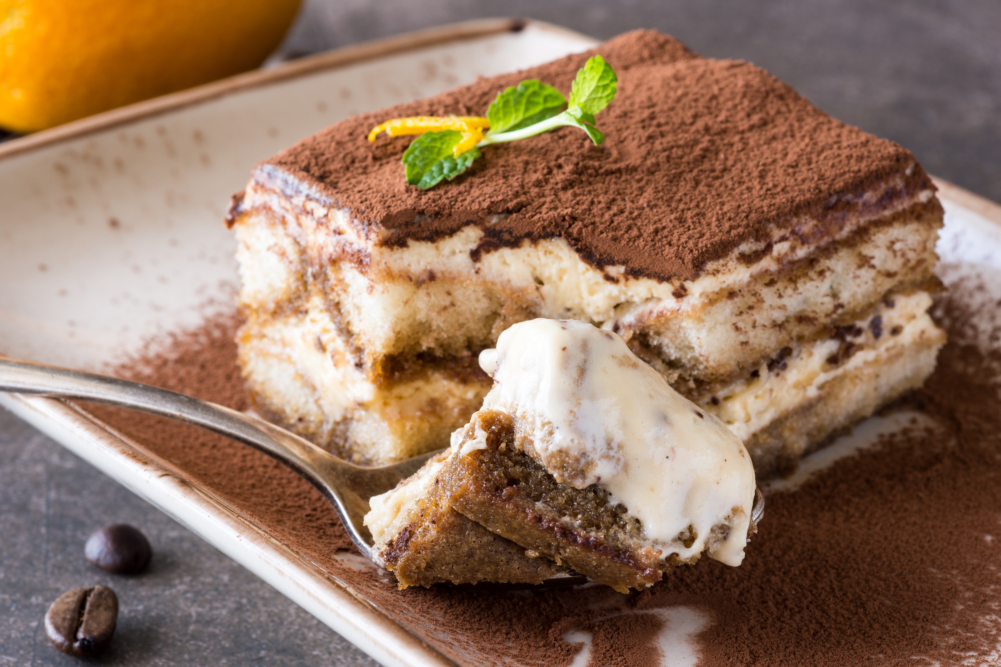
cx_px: 500
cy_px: 334
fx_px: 2502
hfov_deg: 22.6
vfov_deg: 15.2
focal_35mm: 90
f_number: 16
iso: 100
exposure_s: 1/2.5
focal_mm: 60
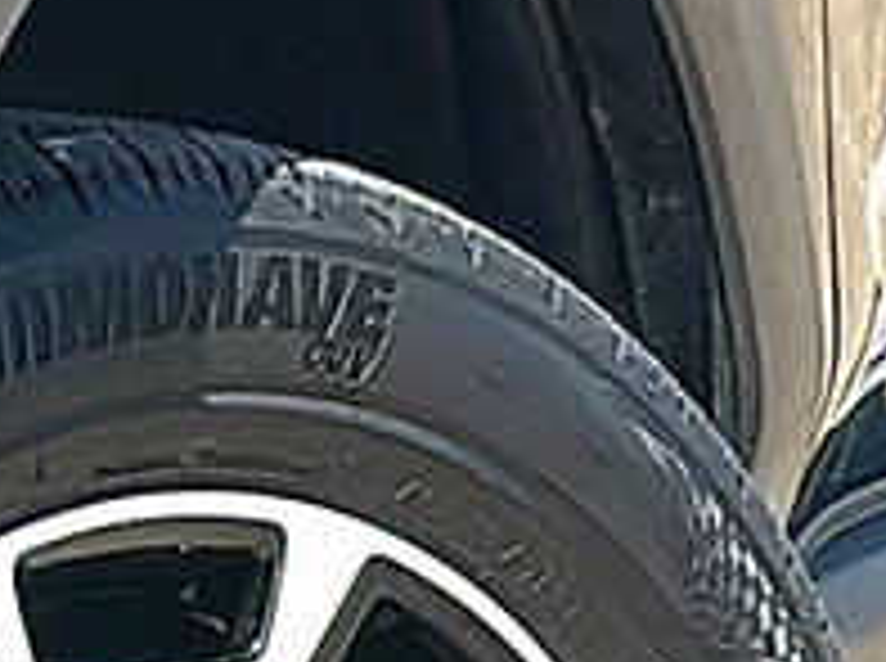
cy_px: 1146
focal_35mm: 356
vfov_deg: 4.1
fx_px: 9095
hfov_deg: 5.6
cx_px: 675
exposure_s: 1/4608
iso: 80
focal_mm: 6.86
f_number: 1.78
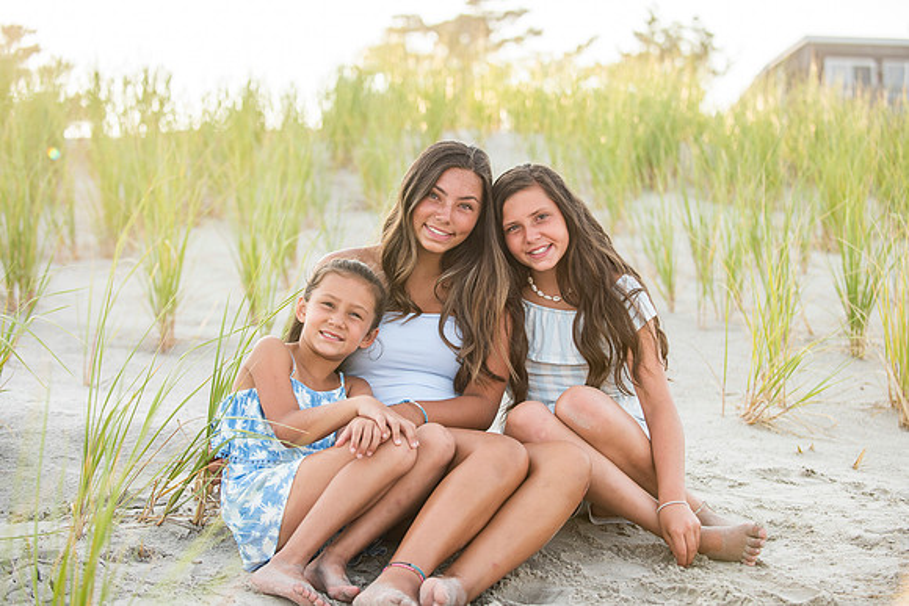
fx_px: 1871
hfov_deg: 27.3
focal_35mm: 74
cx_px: 460
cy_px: 320
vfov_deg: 18.4
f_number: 3.2
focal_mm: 70
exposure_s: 1/640
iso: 250
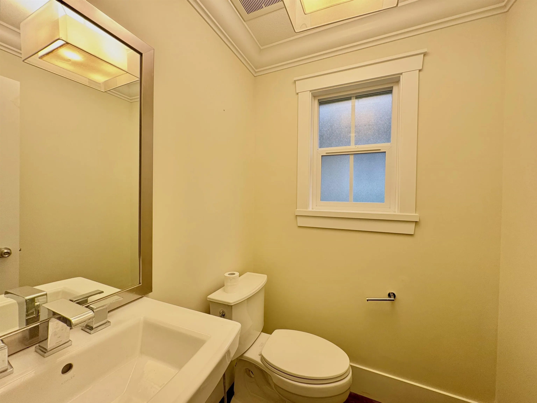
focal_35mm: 14
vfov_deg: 85.7
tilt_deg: -0.6
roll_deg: +0.3
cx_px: 268
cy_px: 202
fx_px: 217
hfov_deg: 102.1
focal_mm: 2.22
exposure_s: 1/40
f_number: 2.2
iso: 640
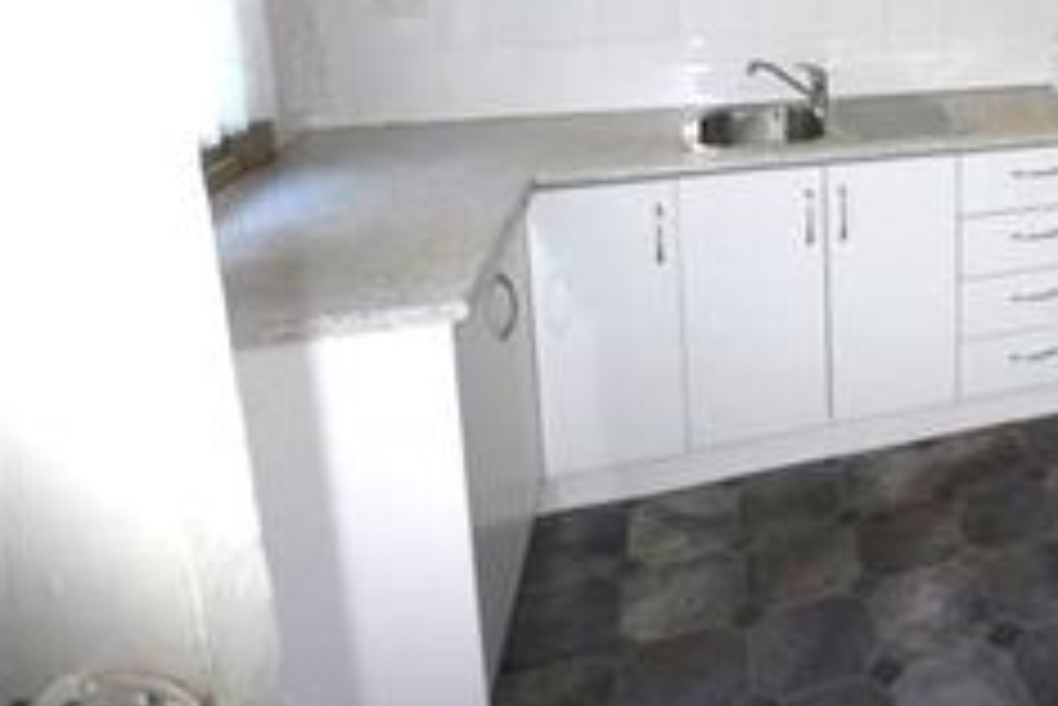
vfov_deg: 39.7
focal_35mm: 30
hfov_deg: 50.4
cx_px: 1053
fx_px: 882
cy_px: 43
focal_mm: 10
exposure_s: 1/60
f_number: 4
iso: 400
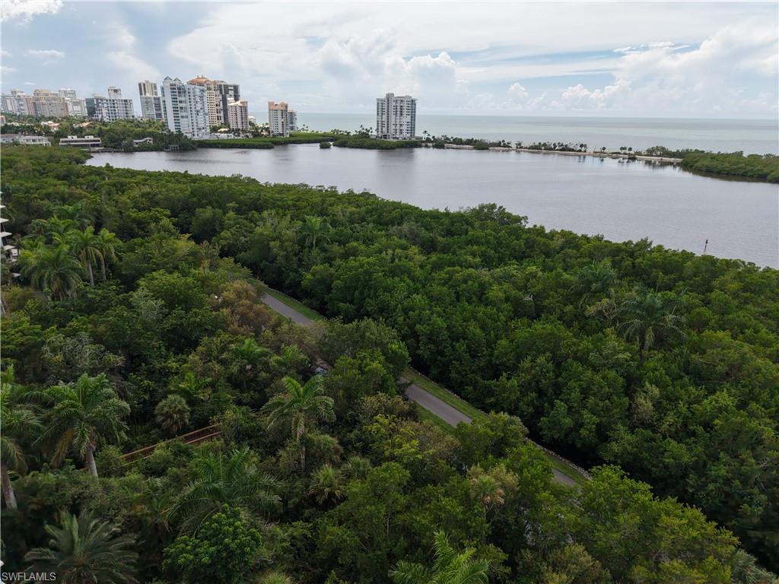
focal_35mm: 24
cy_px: 292
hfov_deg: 71.6
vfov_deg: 56.8
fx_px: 540
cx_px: 390
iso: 100
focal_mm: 8.67
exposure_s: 1/320
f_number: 1.8
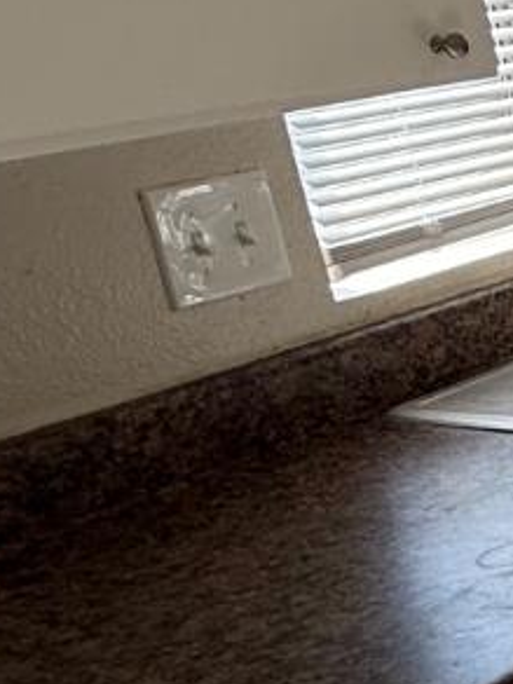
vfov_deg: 27.0
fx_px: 1423
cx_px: 1502
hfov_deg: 11.8
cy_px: 367
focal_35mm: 72
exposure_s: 1/236
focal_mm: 2.22
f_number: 2.2
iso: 50
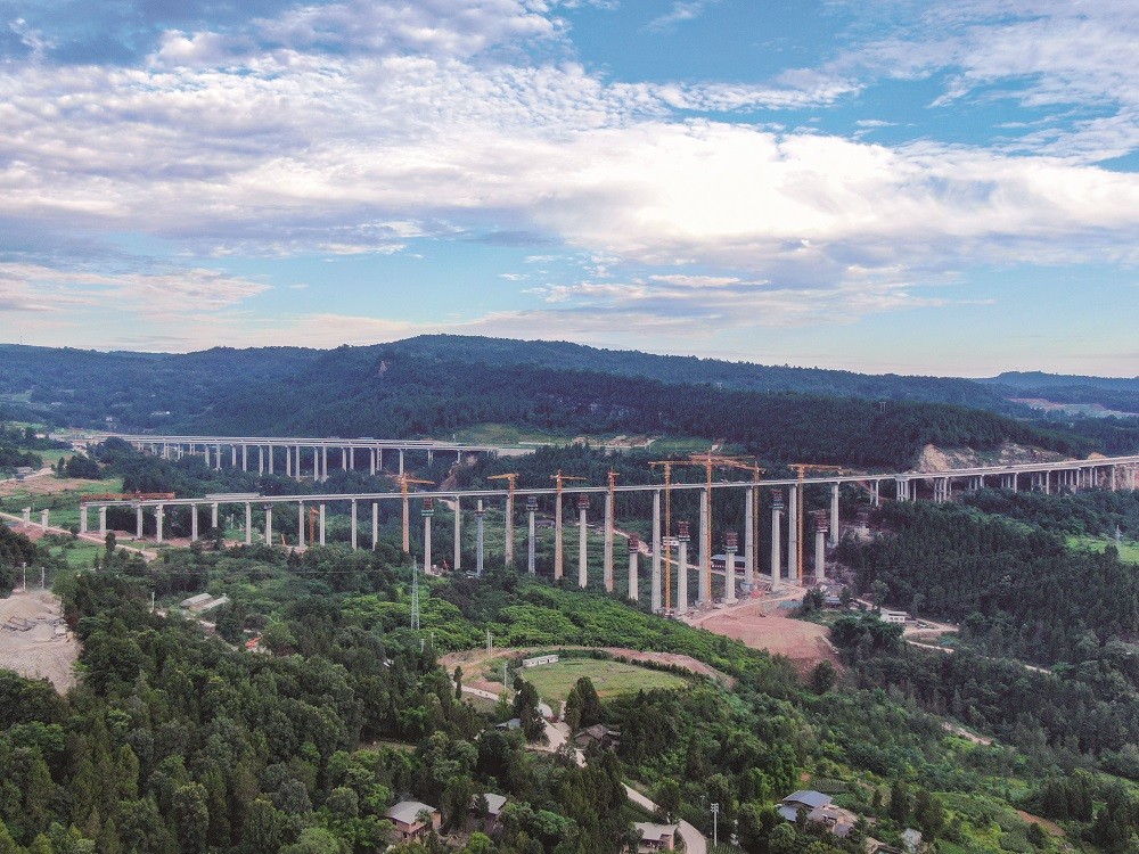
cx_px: 570
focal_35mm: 33
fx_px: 1086
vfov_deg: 42.9
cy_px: 427
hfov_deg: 55.4
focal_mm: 5.69
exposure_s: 1/240
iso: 100
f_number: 3.2
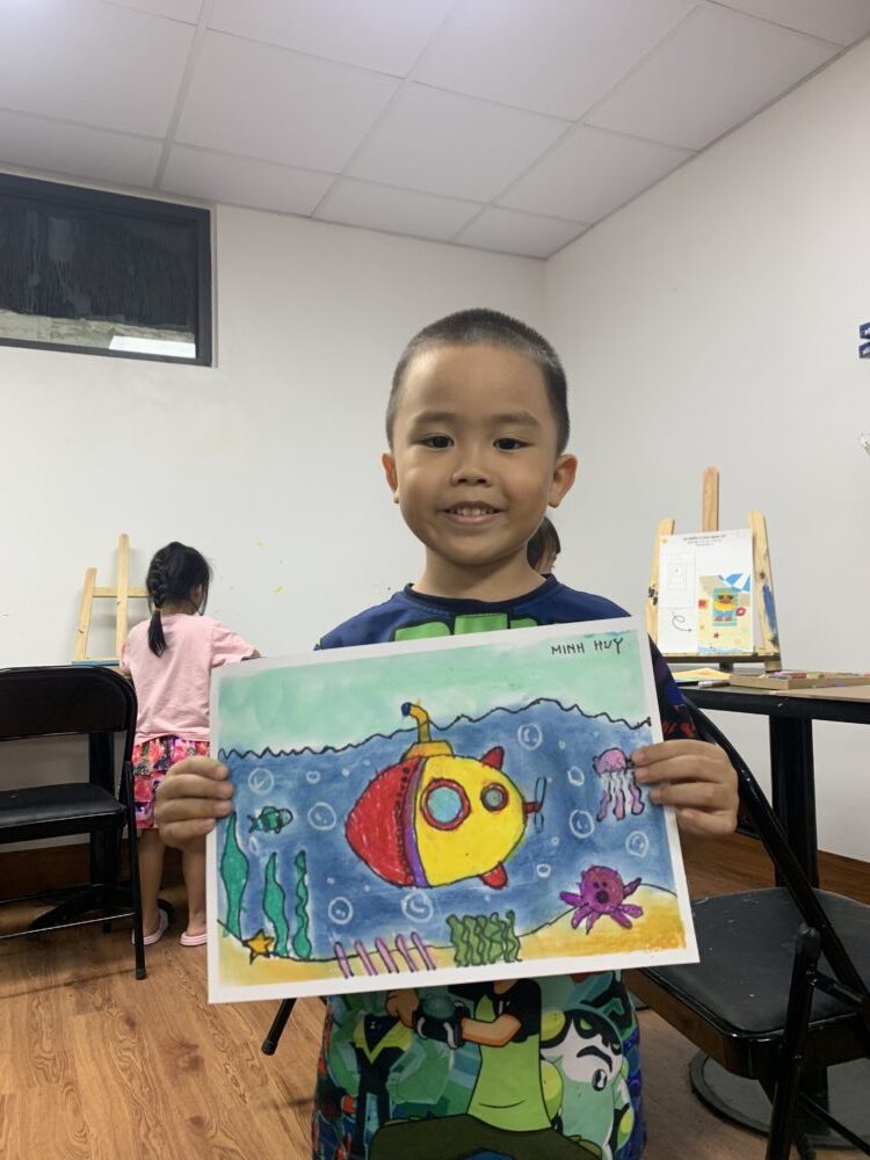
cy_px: 580
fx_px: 871
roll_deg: +0.9
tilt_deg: +5.1
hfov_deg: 53.1
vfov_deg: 67.3
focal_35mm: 26
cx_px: 435
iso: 50
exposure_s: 1/48
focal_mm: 4.25
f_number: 1.8
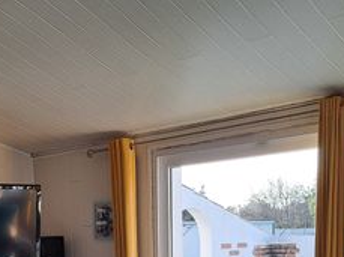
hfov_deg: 30.3
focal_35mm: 63
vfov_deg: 21.2
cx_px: 93
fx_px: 625
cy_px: 326
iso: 50
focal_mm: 5.23
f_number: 1.8
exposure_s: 1/100
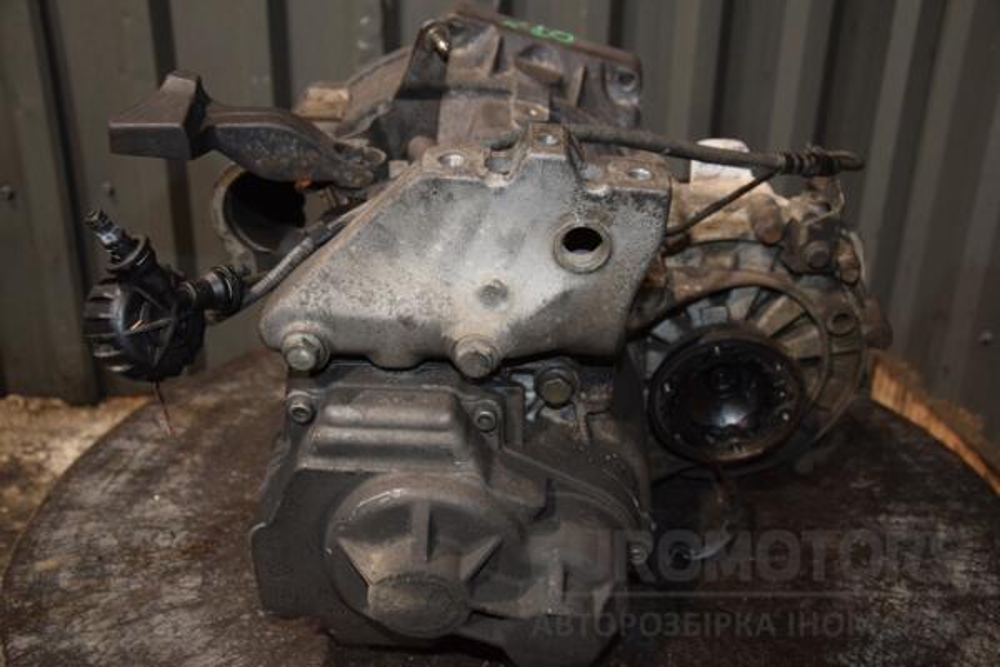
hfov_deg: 51.3
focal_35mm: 38
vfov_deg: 35.5
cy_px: 334
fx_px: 1042
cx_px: 500
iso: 800
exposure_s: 1/60
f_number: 5
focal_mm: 25
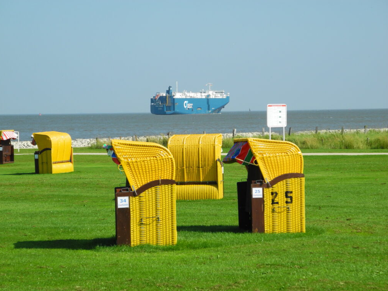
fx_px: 1346
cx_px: 193
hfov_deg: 16.4
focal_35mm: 120
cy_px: 146
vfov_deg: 12.4
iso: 100
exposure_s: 1/800
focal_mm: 25.4
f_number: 4.5
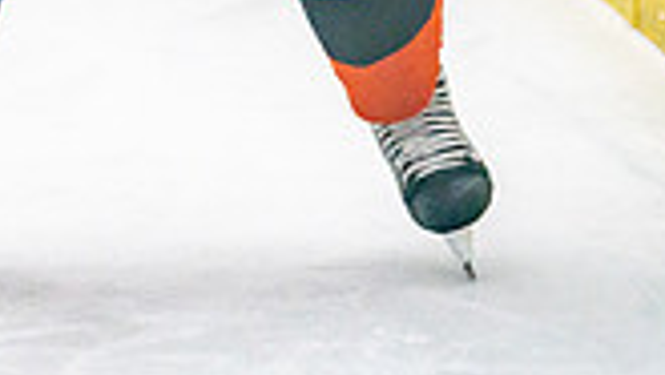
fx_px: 7357
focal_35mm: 417
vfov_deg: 2.9
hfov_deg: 5.1
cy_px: -456
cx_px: -298
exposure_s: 1/1250
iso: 3200
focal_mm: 103
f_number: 2.8
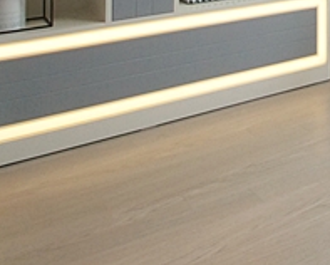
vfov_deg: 22.1
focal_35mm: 57
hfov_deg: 27.3
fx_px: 557
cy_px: -134
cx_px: 434
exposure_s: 1/40
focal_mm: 10
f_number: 9
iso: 800
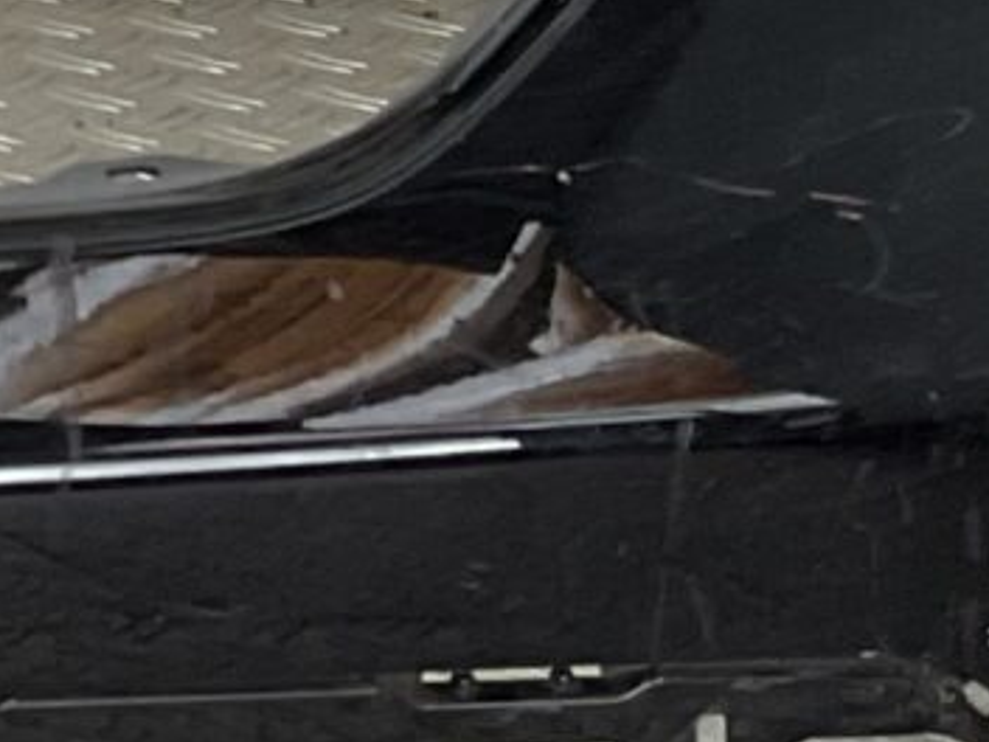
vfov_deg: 6.8
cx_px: -1045
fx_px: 6028
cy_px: -736
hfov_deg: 8.8
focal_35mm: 211
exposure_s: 1/167
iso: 16
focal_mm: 3
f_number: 1.8
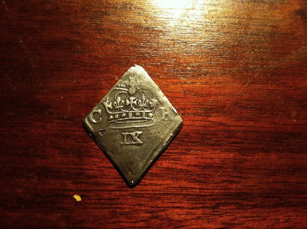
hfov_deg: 52.7
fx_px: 310
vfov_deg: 40.6
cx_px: 154
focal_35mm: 35
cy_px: 114
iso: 250
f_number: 2.8
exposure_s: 1/17
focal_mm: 3.85
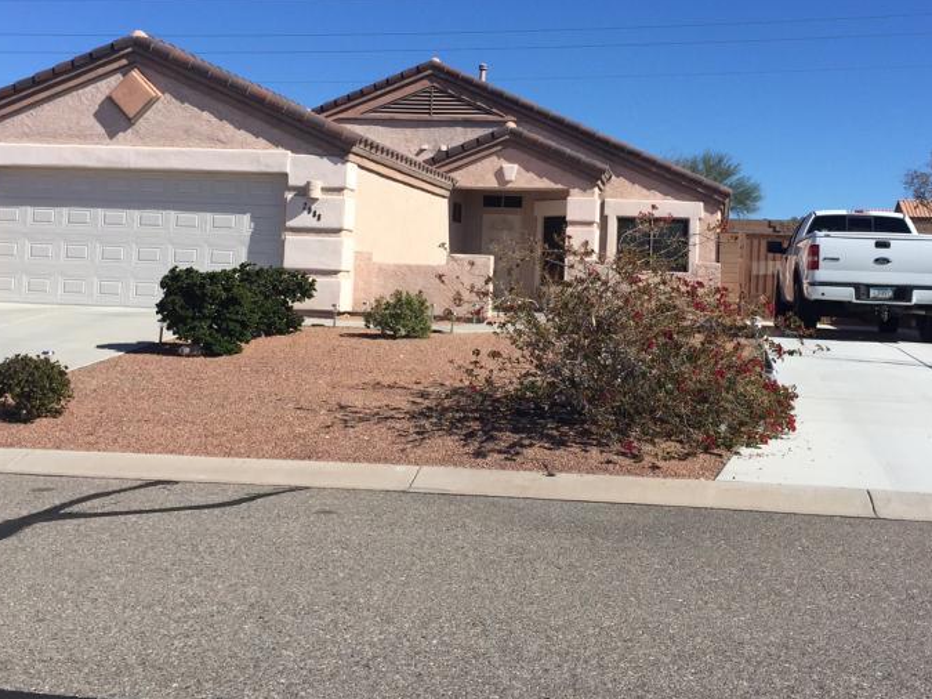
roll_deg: -2.6
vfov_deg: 32.6
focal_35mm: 44
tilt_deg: +2.8
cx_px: 516
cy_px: 238
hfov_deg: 42.9
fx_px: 1184
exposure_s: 1/3300
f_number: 2.2
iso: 32
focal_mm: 4.15
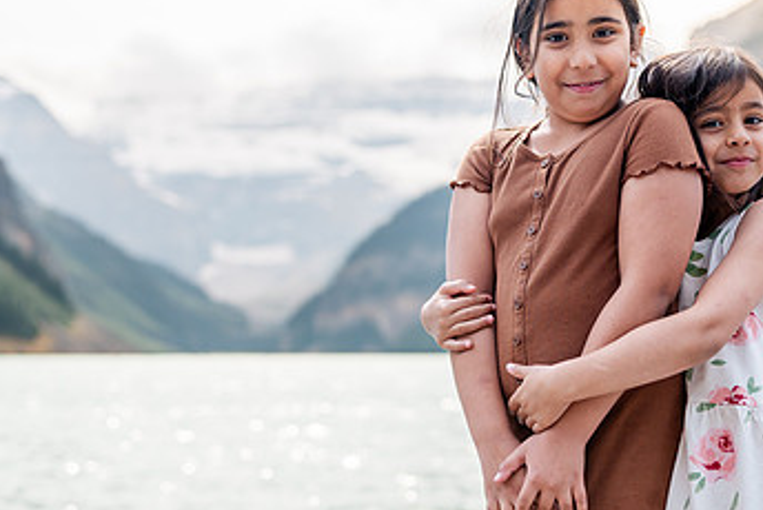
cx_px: 448
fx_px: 1251
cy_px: 272
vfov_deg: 23.0
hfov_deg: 33.8
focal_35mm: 59
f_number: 2
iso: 200
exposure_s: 1/4000
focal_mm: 35
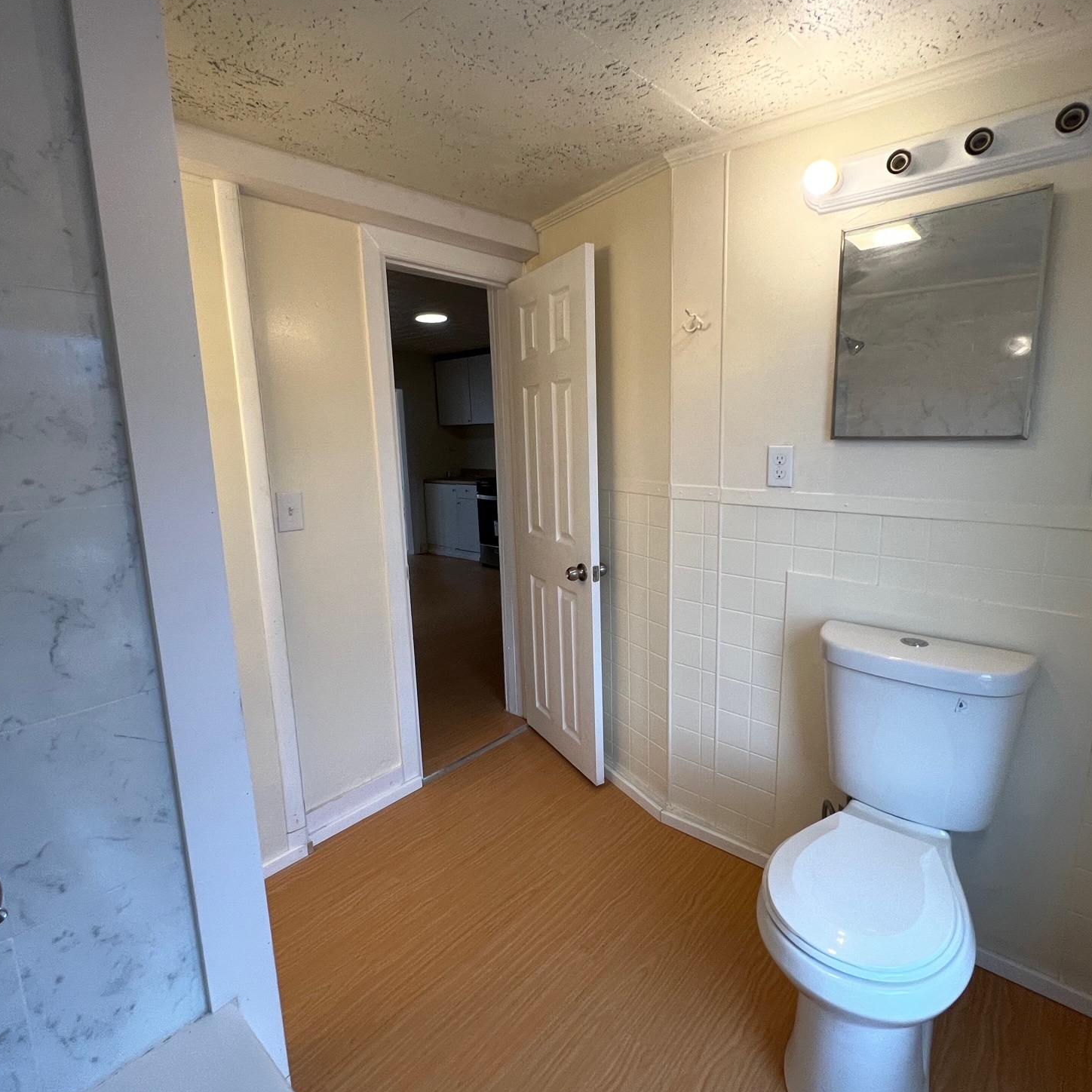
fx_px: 571
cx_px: 571
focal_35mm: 16
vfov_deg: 87.4
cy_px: 535
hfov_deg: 87.4
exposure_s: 1/120
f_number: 1.8
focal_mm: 1.57
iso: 80
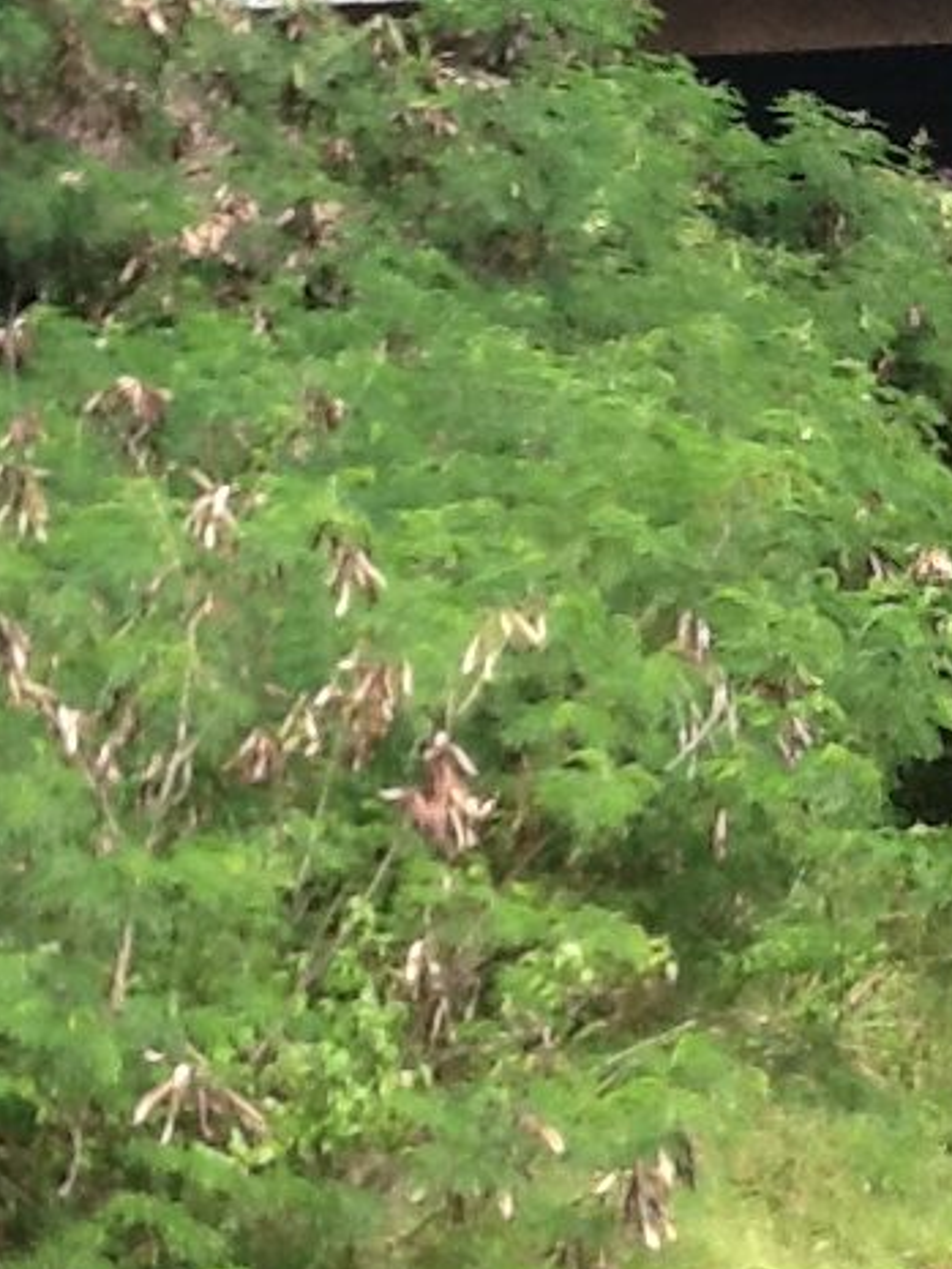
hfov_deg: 21.5
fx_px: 2419
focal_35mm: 66
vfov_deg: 29.4
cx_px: 960
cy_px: 696
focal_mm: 2.03
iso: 64
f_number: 2.4
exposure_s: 1/743
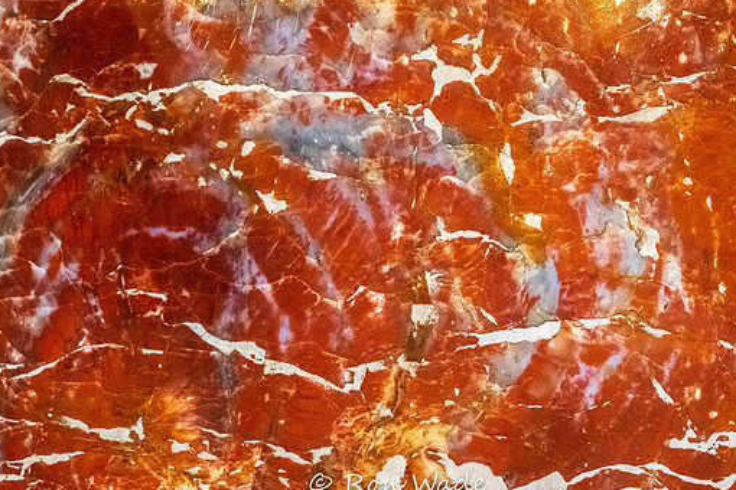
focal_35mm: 149
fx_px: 3046
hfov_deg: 13.8
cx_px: 397
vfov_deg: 9.2
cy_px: 262
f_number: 5.6
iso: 4000
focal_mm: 47.94
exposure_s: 1/250
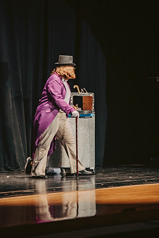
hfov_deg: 6.9
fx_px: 1325
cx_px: 80
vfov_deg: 10.3
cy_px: 119
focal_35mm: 200
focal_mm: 200
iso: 1000
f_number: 2.8
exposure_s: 1/200
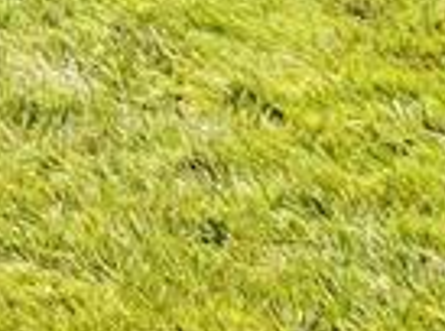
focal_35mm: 195
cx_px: -133
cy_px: -909
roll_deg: +0.3
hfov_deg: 10.0
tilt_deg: -0.7
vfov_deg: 6.4
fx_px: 2500
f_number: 1.5
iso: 50
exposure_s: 1/5882
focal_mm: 5.7
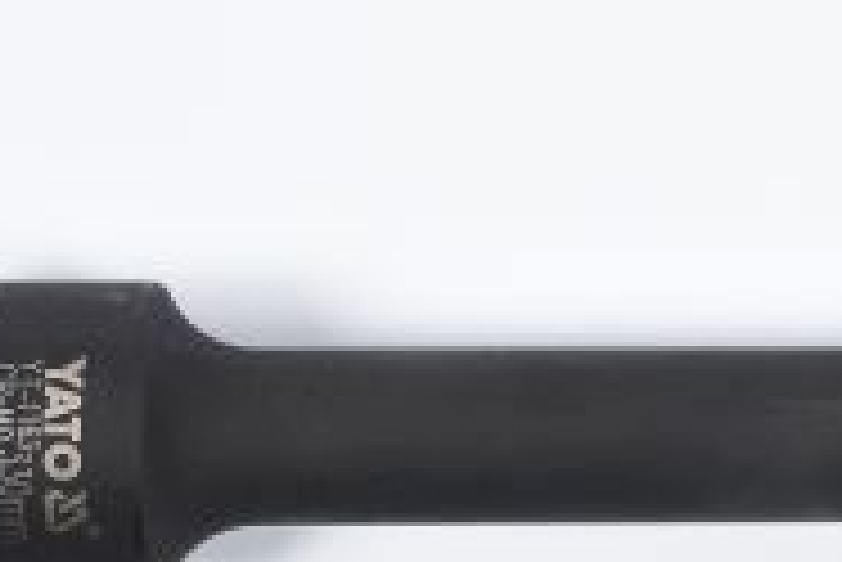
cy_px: 427
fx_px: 3909
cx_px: 1024
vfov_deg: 8.2
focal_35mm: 167
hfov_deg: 12.0
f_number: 14
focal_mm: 38
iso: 250
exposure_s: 1/125
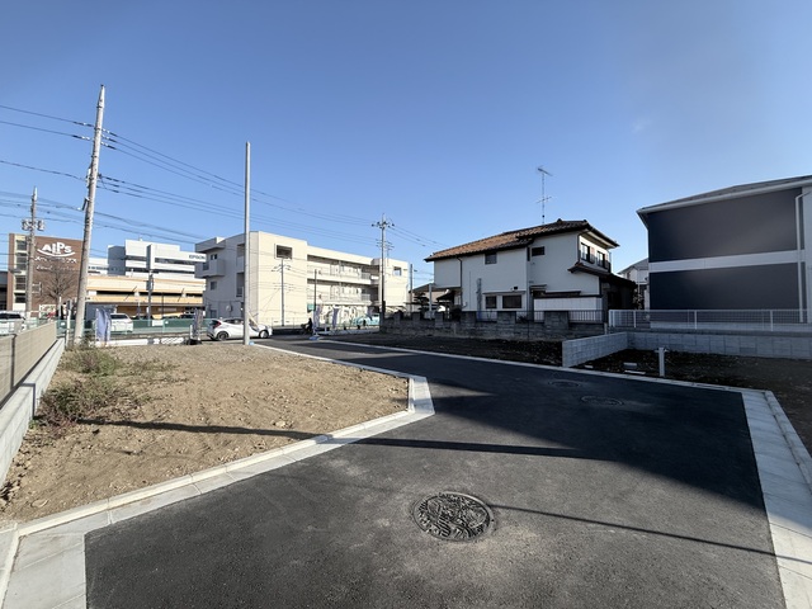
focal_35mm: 14
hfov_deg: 102.1
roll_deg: -0.1
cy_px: 304
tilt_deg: +1.7
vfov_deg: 85.7
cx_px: 406
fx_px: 328
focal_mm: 2.22
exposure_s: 1/1698
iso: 50
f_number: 2.2
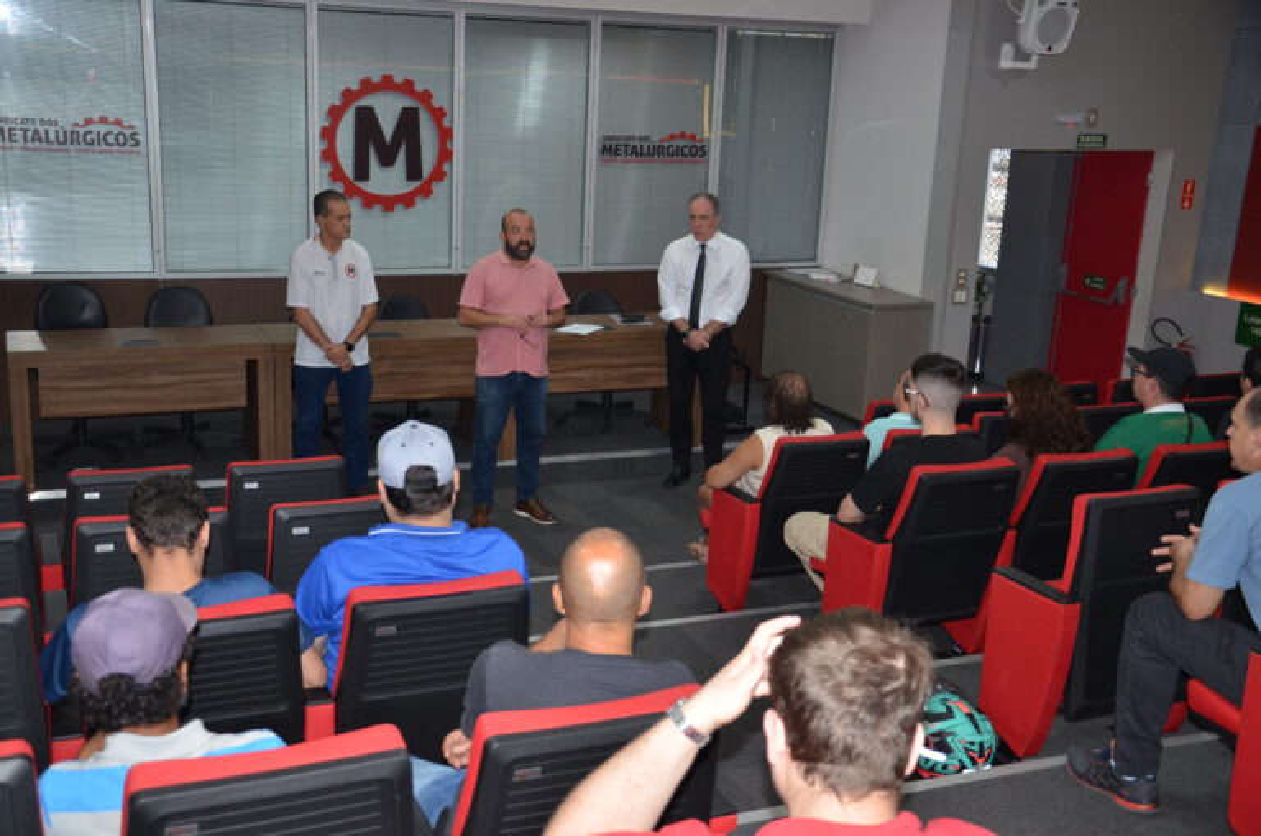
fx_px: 1364
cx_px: 630
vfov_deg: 34.1
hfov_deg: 49.6
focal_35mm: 39
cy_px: 418
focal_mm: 26
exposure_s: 1/60
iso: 800
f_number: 4
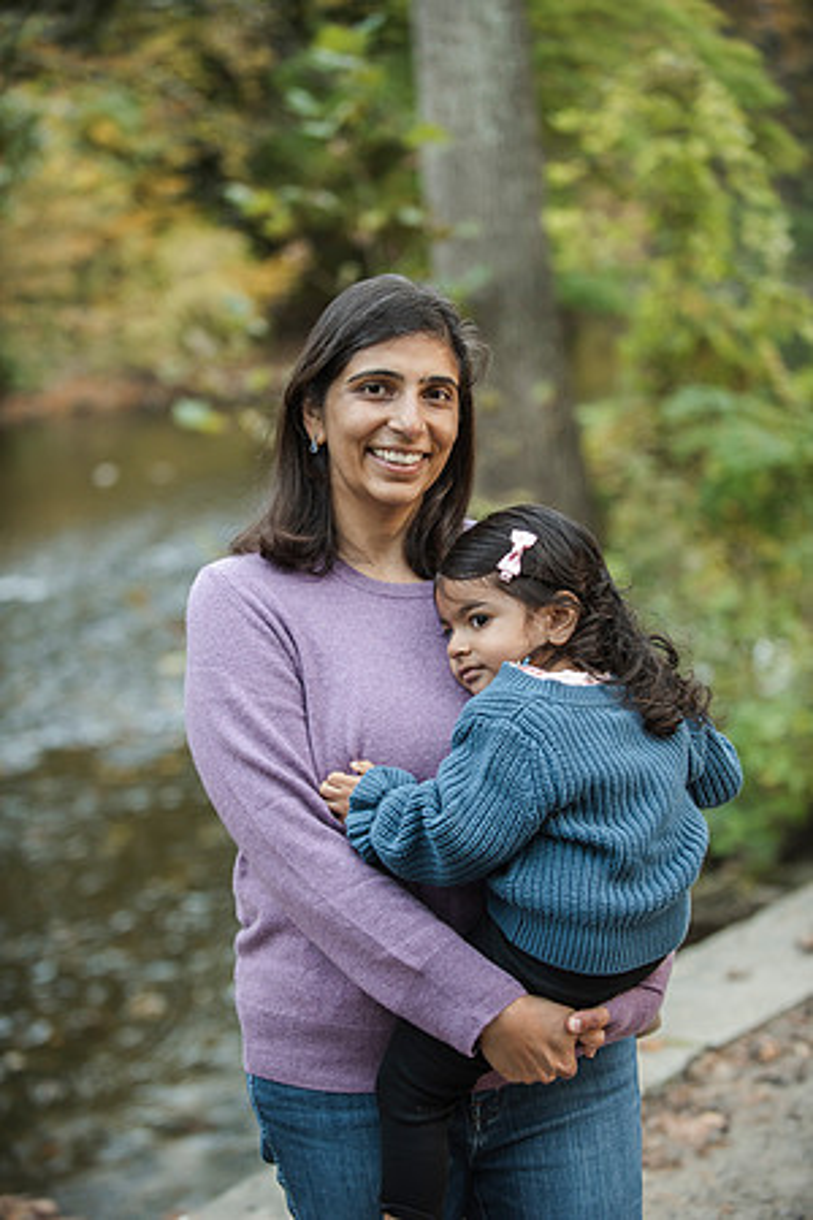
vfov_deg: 28.8
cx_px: 406
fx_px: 2371
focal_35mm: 70
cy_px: 610
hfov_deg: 19.5
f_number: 2.8
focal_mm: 70
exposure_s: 1/125
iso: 640
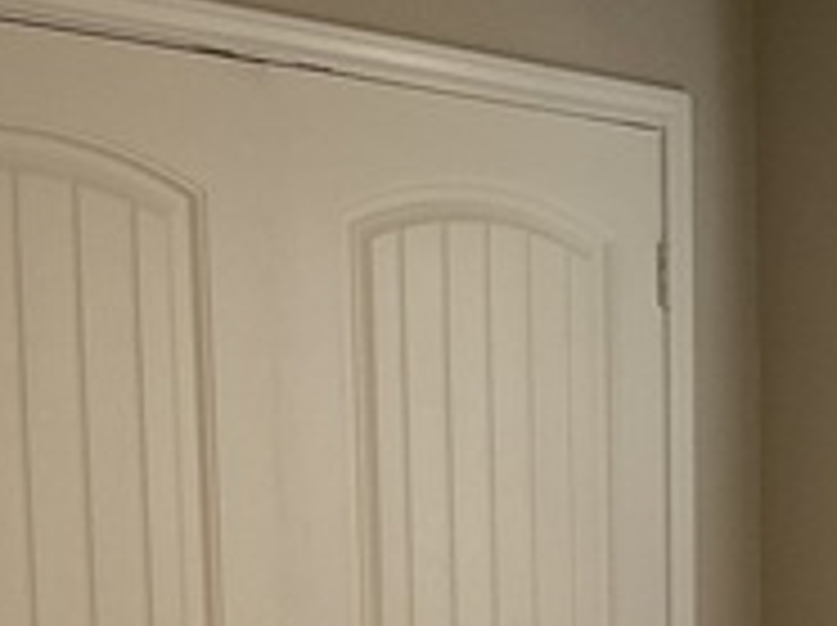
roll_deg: -2.2
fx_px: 2415
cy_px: 811
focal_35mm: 100
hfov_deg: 18.5
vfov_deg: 14.2
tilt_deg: -9.6
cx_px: 1048
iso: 64
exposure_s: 1/60
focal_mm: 3
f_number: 1.8
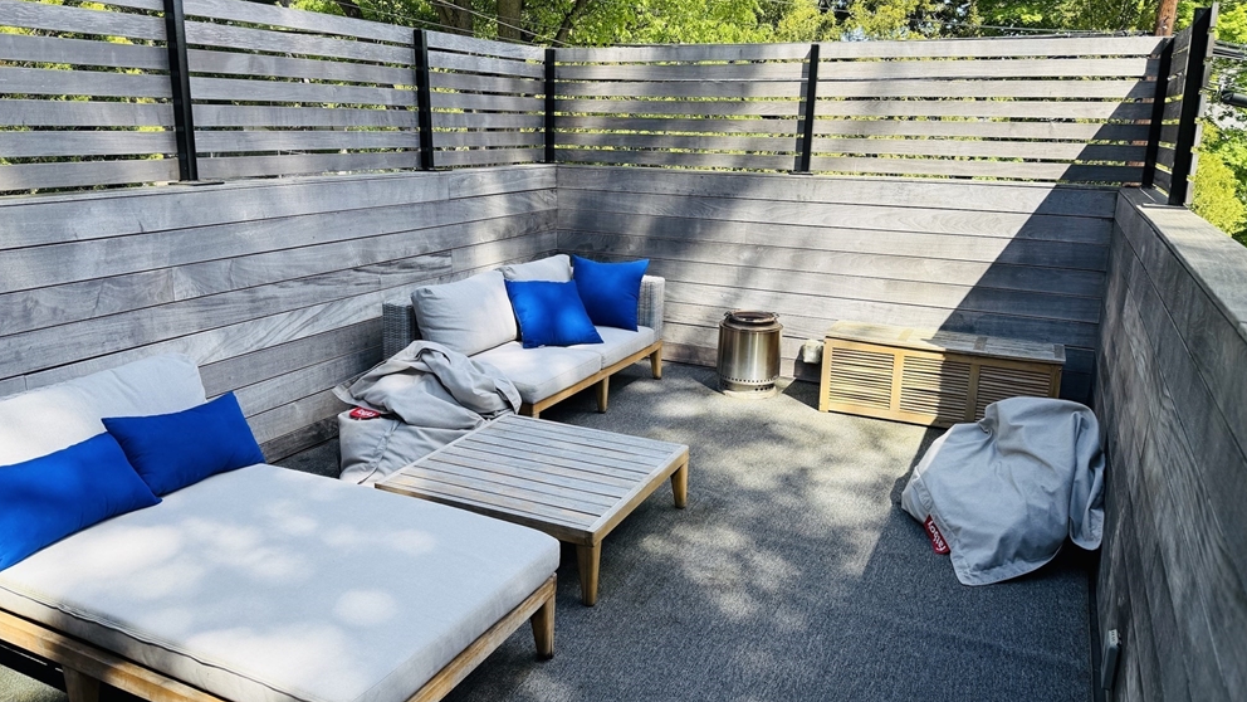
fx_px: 893
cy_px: 322
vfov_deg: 42.9
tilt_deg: -12.8
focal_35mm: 27
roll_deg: -1.1
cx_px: 620
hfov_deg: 69.9
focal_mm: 6.76
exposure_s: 1/1361
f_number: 1.78
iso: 80
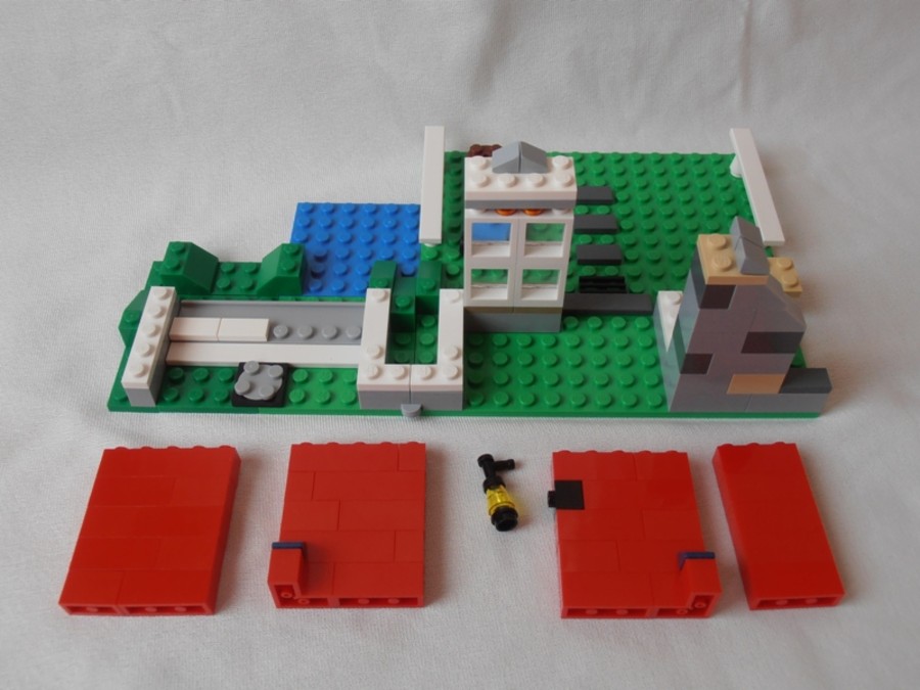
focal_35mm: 37
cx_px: 460
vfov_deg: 38.7
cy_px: 345
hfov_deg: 50.1
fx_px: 983
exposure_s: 1/80
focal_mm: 6.61
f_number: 3.9
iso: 80
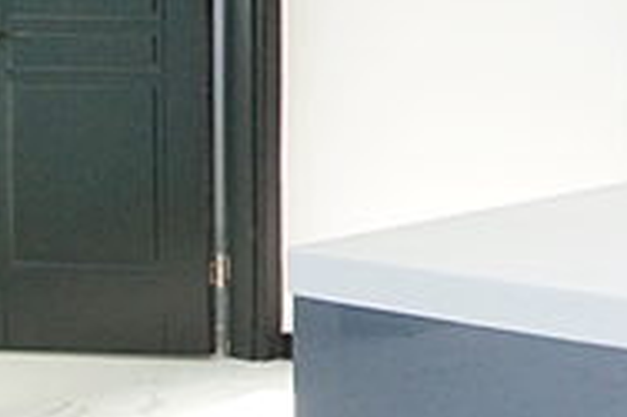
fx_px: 1114
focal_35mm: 64
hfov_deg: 20.0
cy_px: -53
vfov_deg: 20.1
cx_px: 1197
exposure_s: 1/320
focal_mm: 10
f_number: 4
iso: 1600
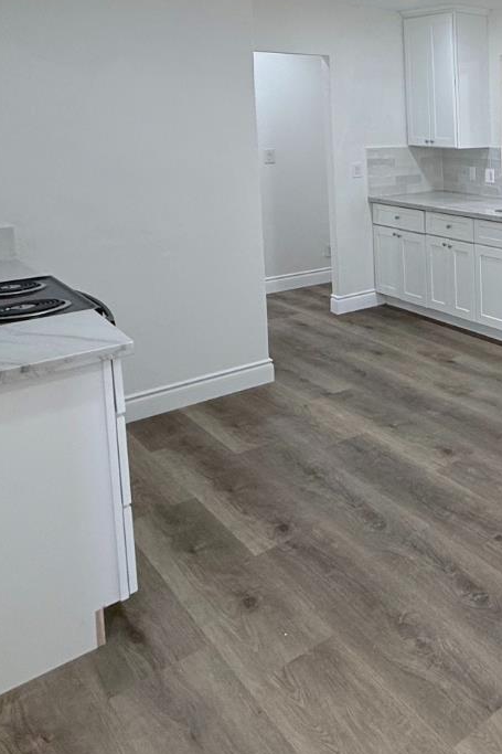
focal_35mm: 32
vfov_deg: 55.3
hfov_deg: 29.2
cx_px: 715
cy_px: 171
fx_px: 670
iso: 100
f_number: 2.2
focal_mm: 2.22
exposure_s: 1/120
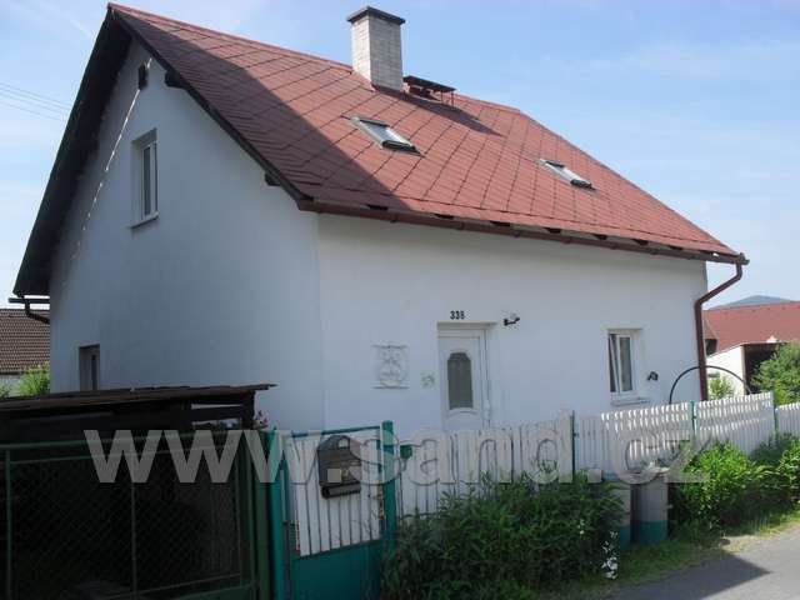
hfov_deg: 52.6
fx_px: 809
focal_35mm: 35
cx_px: 400
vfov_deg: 40.7
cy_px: 300
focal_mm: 6.3
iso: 100
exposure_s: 1/180
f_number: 8.4
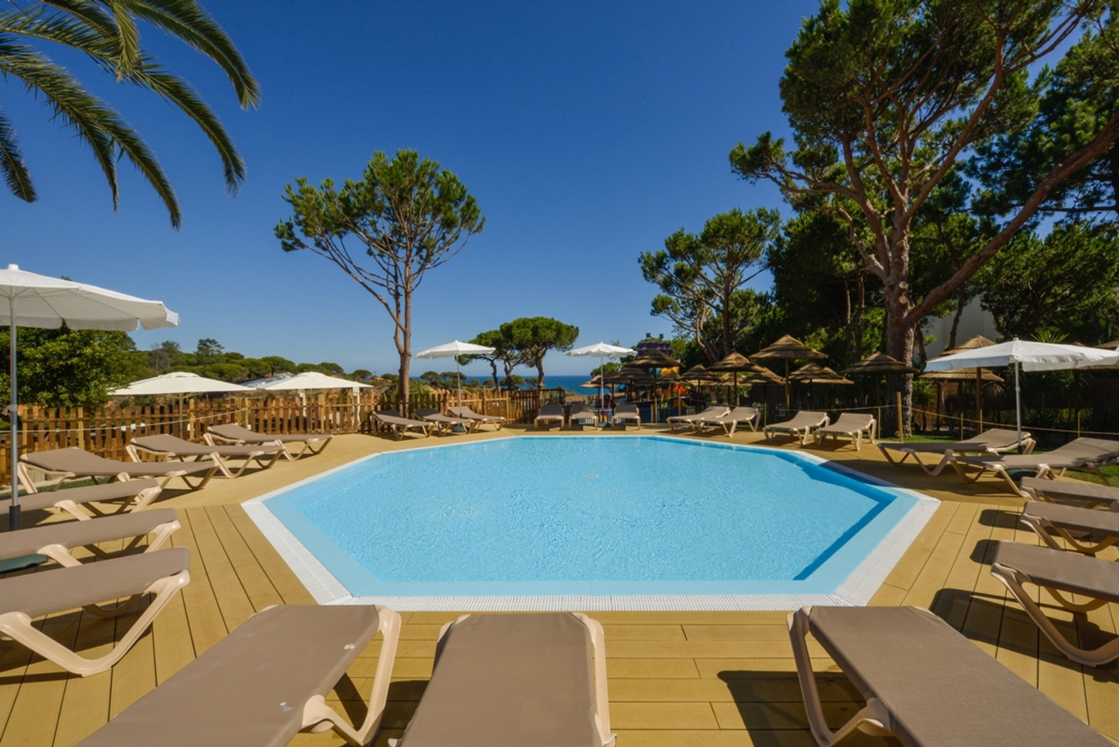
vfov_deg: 81.3
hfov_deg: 104.2
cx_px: 560
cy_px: 374
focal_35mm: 14
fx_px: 435
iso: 200
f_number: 22
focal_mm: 14
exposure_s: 1/160
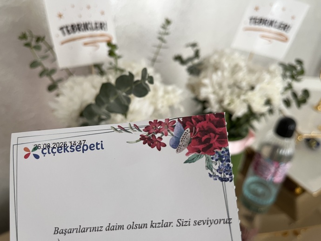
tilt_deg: -34.2
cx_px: 160
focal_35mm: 26
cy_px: 120
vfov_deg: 53.1
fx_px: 241
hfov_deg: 67.3
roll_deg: -4.1
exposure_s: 1/60
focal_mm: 5.1
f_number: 1.6
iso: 250
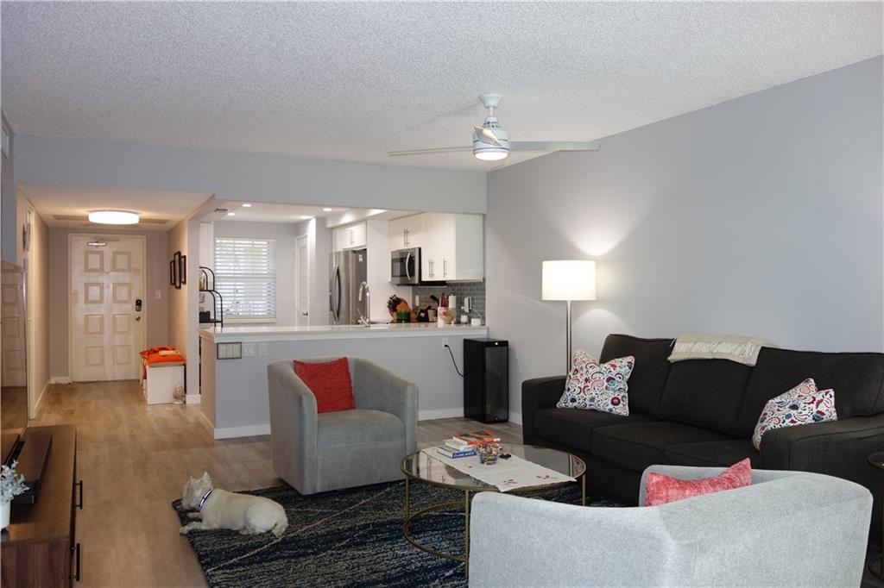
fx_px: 687
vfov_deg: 46.4
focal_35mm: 28
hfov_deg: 65.5
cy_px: 294
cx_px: 442
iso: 125
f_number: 1.8
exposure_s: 1/60
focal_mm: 10.4
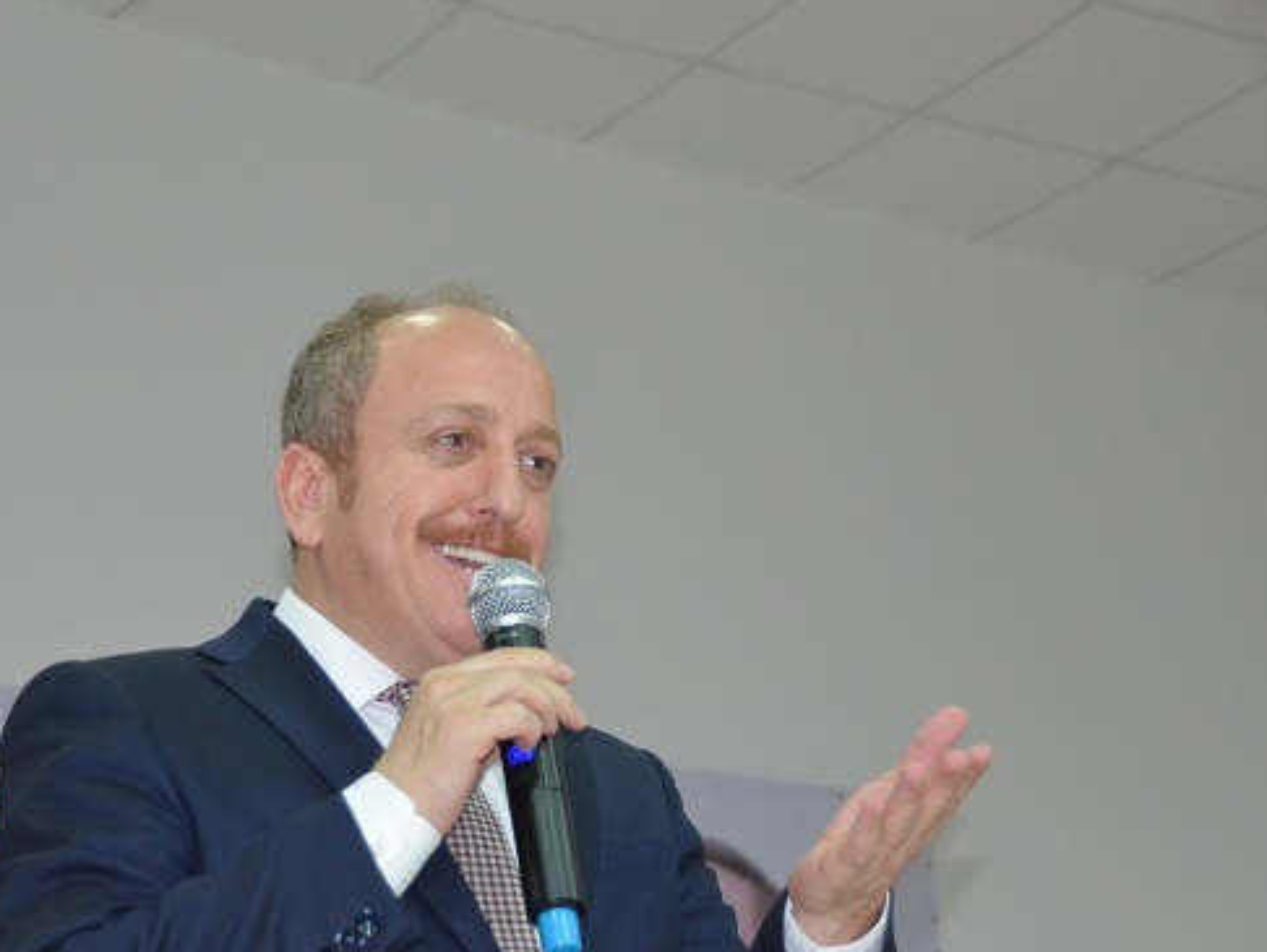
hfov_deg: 19.6
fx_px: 3662
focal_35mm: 100
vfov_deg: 14.8
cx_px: 527
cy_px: 514
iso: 2500
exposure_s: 1/60
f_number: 4.8
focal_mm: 52
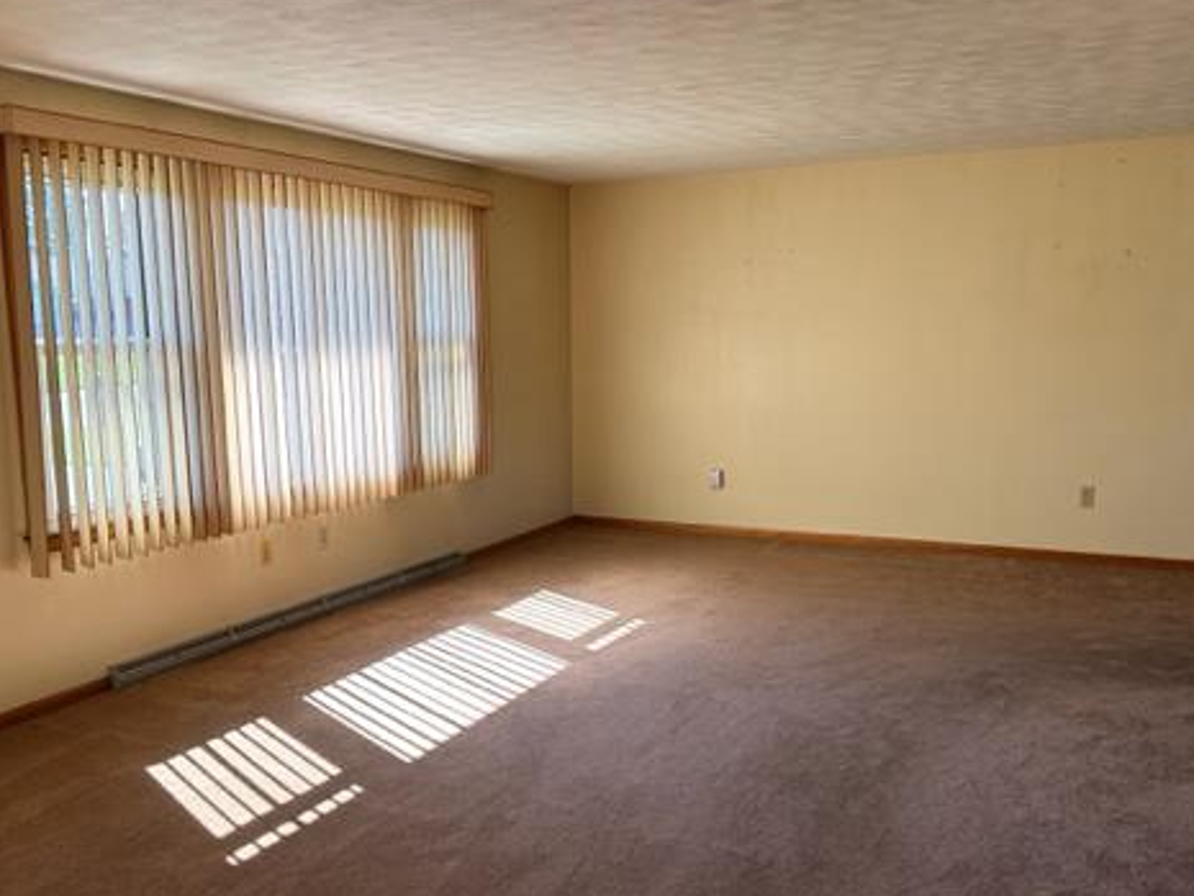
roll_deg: +1.2
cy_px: 495
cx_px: 573
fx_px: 1139
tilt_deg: -7.9
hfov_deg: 55.3
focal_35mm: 33
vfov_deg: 42.9
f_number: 1.78
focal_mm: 6.86
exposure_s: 1/161
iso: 80
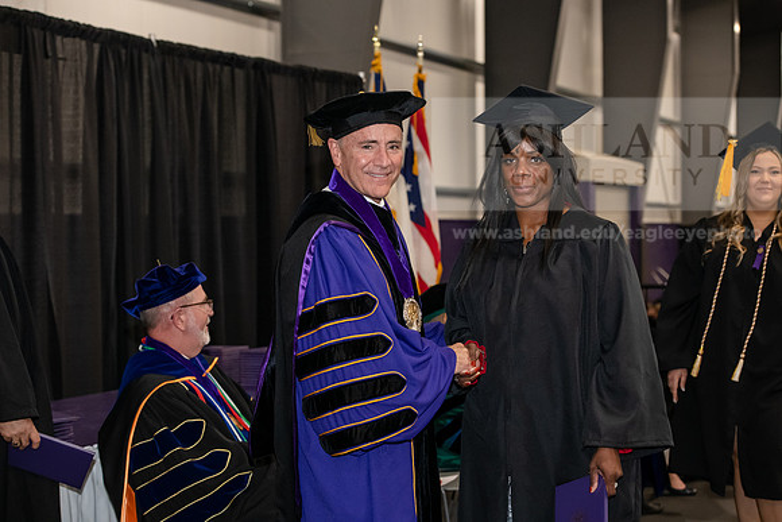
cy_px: 261
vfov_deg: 18.2
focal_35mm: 75
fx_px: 1629
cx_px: 391
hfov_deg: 27.0
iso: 2500
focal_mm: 75
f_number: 5
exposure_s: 1/200
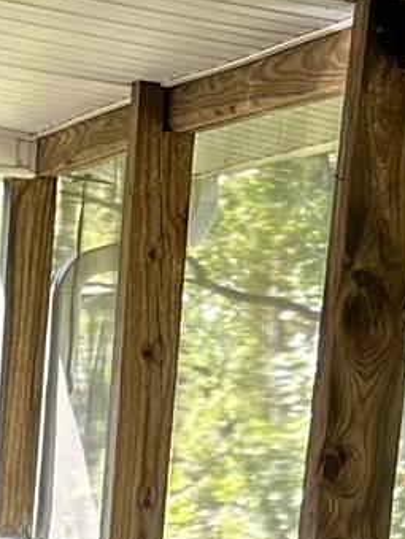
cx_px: -208
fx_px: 2746
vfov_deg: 10.1
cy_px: 1197
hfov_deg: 8.3
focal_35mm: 176
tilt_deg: -15.5
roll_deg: -3.4
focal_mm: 5.7
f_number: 1.5
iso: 64
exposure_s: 1/121
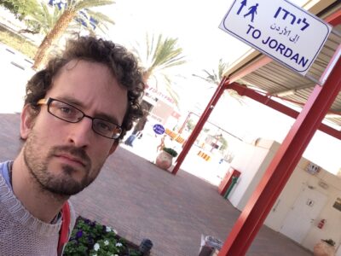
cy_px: 128
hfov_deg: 55.4
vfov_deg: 42.9
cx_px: 170
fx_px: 325
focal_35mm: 33
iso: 50
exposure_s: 1/386
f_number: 2.4
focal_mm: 2.15
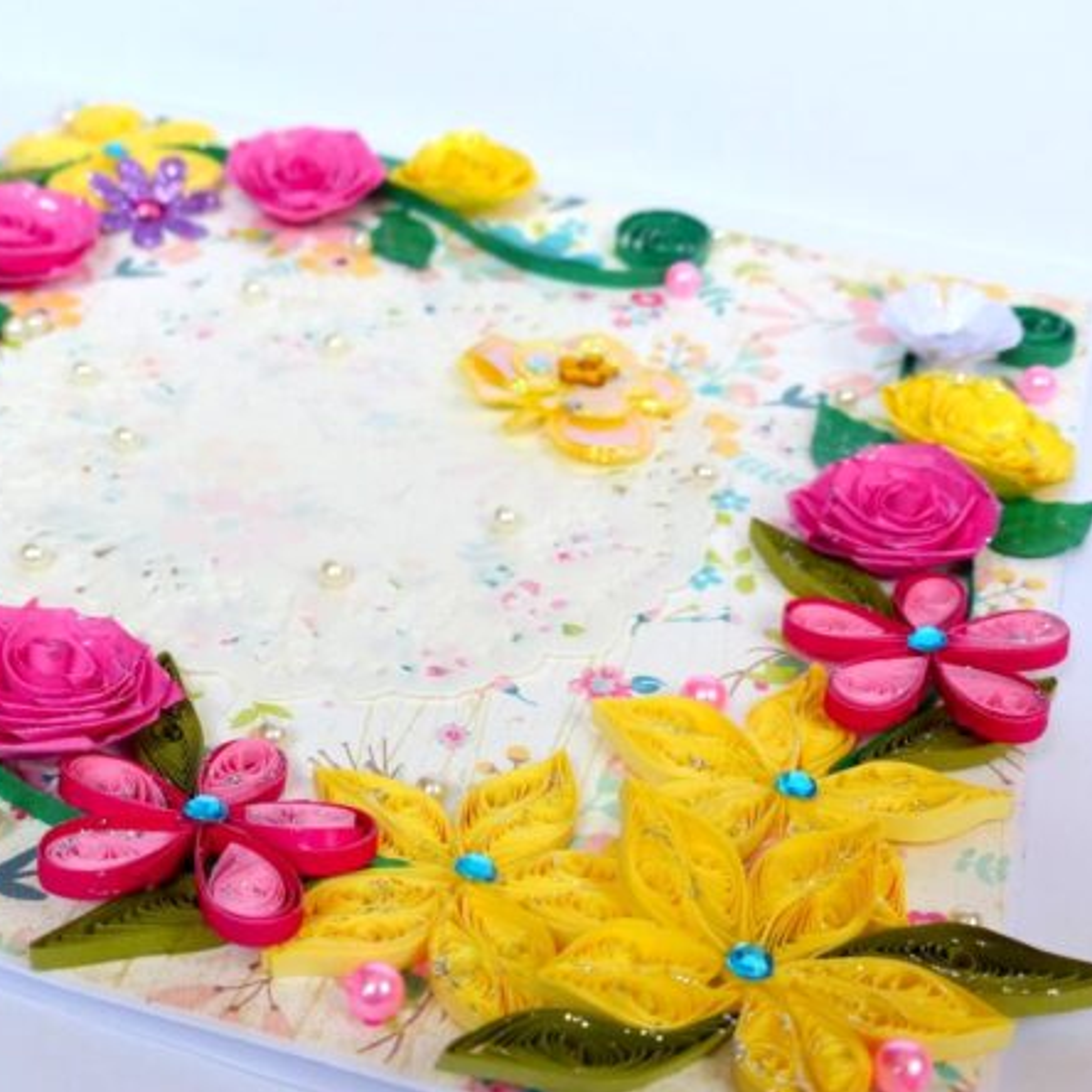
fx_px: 1749
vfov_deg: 34.7
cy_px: 546
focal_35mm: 49
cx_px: 425
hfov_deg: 34.5
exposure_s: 1/100
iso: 100
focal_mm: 7.4
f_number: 2.8
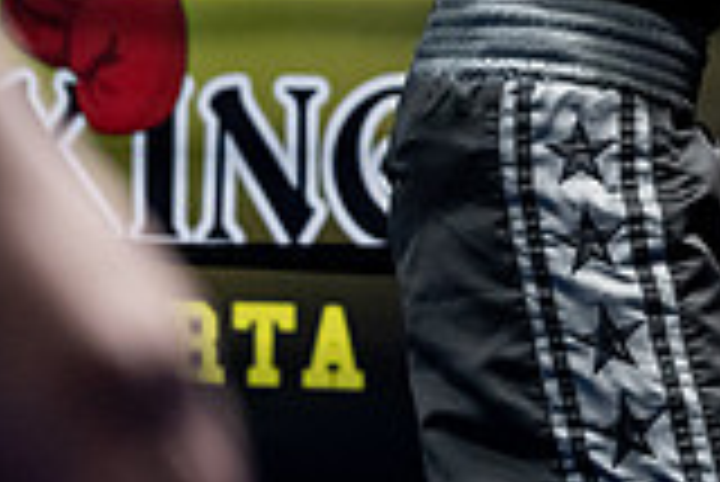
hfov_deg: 8.0
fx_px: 5064
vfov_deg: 5.4
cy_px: 25
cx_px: 1008
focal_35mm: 253
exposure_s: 1/1000
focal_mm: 70
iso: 8000
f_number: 2.8
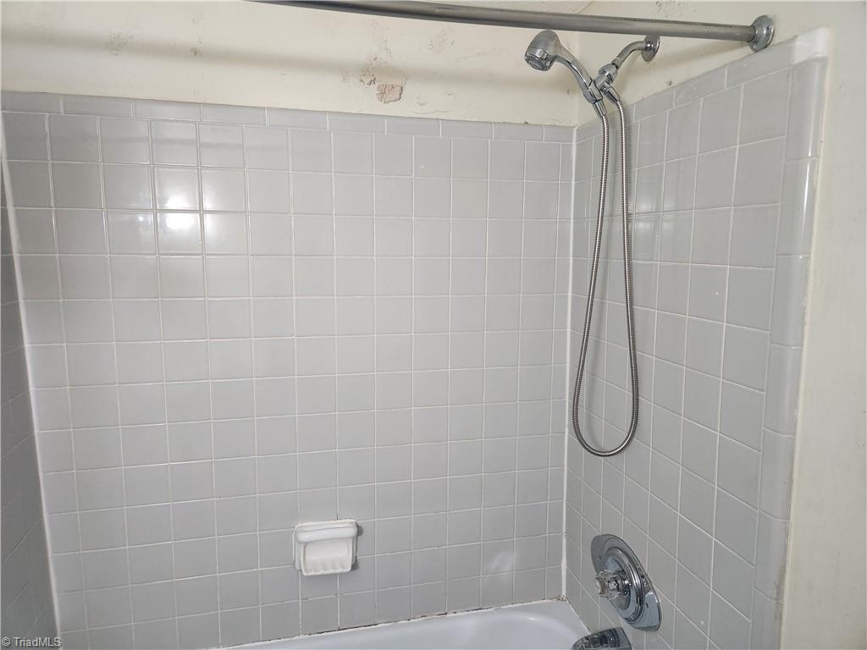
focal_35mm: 23
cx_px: 434
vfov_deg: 58.9
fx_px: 576
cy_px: 325
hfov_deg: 73.9
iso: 640
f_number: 1.8
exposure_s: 1/60
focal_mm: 5.4
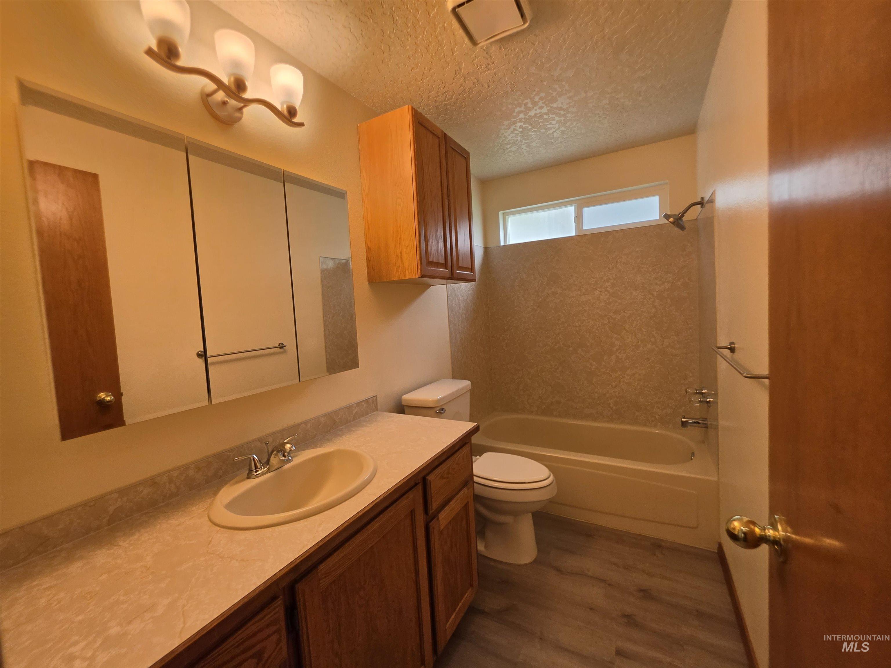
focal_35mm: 13
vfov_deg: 89.9
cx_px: 446
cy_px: 334
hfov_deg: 106.2
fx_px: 335
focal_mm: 2.2
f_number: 1.9
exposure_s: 1/120
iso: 125
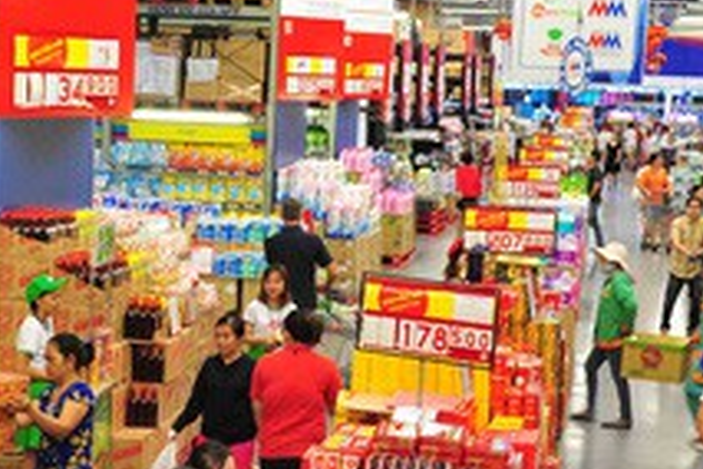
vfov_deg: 14.2
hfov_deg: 21.1
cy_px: 327
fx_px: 1875
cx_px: 205
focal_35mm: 96
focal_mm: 32
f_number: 5
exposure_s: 1/50
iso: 1250
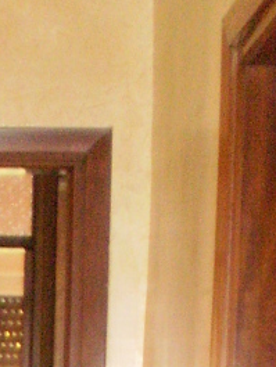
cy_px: 845
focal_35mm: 174
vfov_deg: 10.1
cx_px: -207
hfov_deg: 8.3
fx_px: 1848
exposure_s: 1/30
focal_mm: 6.3
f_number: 3.1
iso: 400
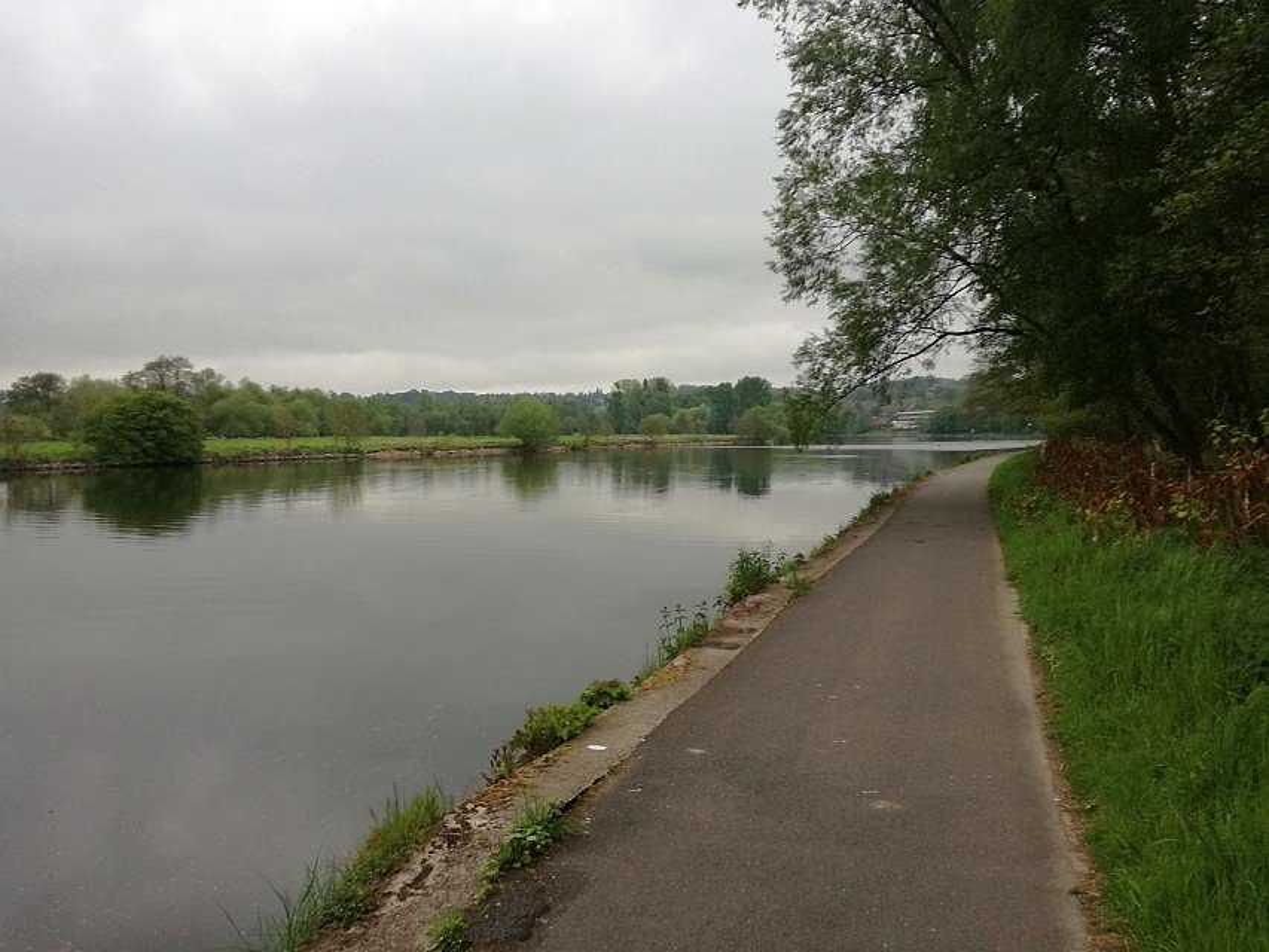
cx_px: 634
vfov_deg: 51.4
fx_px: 990
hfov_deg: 65.3
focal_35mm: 27
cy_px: 476
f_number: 2
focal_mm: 3.79
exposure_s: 1/50
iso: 80
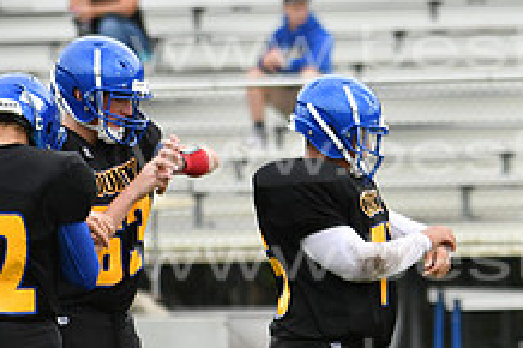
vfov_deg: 2.5
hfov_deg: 3.7
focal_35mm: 560
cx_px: 681
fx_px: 8129
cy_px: 316
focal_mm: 140
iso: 800
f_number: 3.5
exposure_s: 1/2500
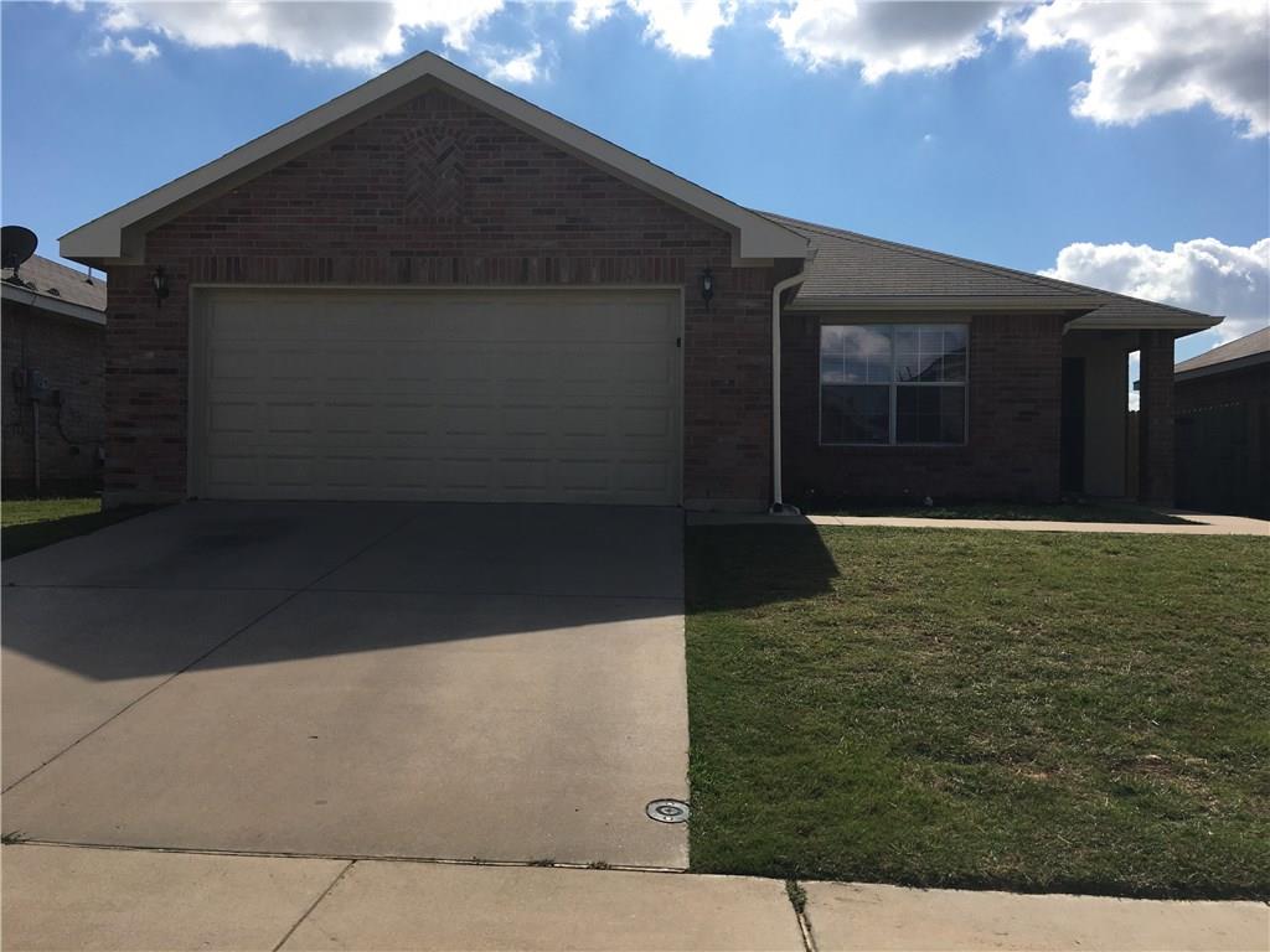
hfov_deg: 61.7
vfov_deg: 48.2
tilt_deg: +0.0
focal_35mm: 29
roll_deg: +0.8
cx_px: 635
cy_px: 476
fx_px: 1064
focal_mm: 4.15
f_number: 2.2
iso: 25
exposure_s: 1/2331
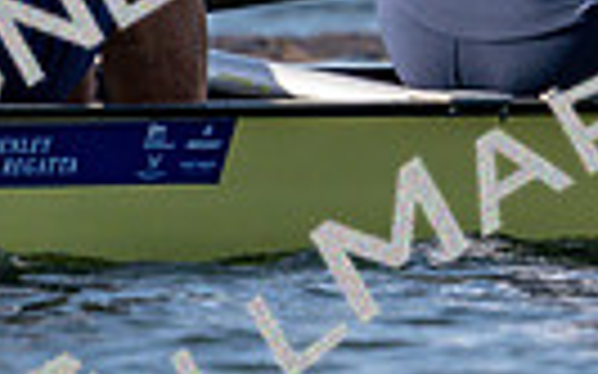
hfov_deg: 1.1
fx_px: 32206
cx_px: 940
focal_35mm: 1977
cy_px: -146
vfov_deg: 0.7
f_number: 6.3
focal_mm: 444
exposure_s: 1/1600
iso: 320
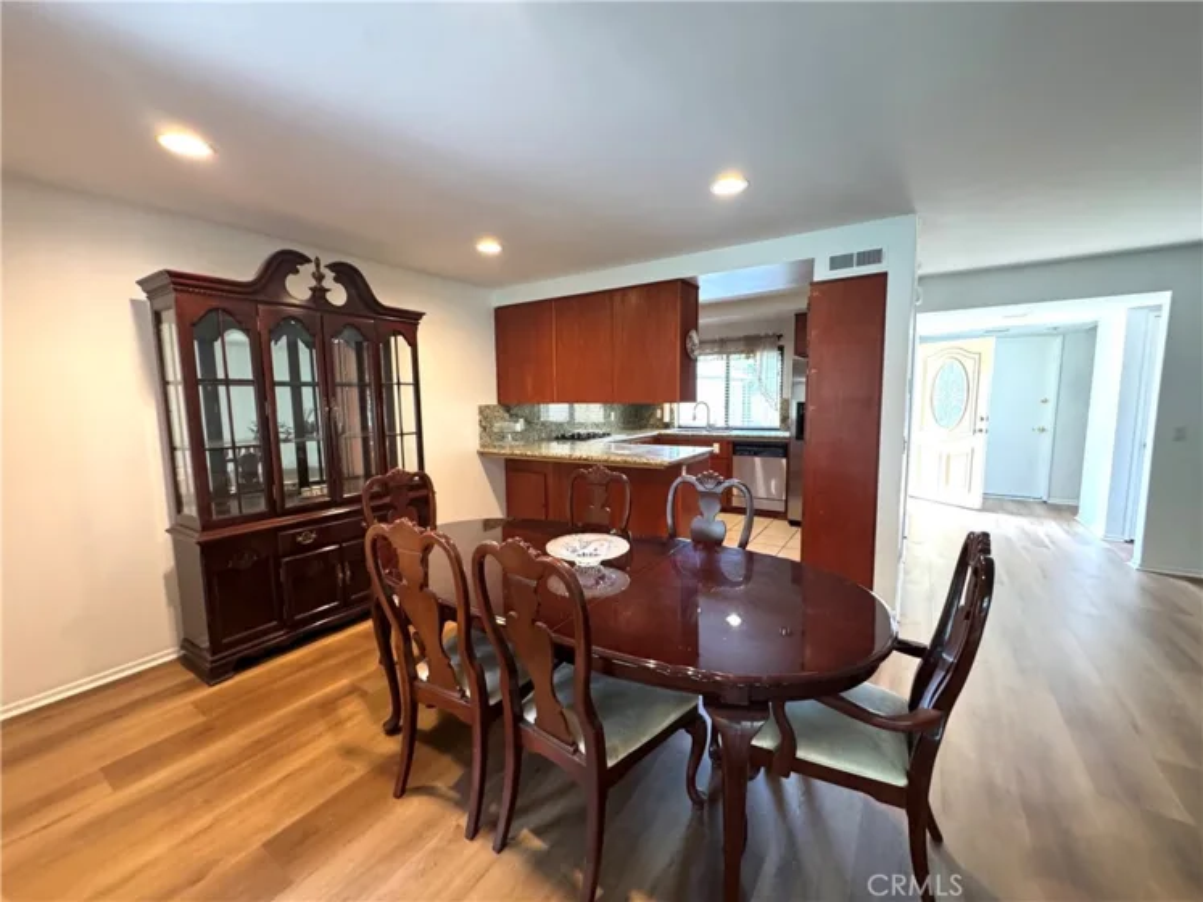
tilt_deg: -6.1
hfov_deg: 102.1
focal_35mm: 14
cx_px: 602
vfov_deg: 85.7
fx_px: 486
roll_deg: -0.5
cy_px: 451
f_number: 2.2
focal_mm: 2.22
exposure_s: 1/60
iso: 320
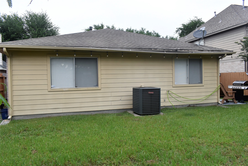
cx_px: 124
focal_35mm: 27
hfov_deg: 67.4
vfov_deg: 47.9
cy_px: 83
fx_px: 186
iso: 360
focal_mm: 18
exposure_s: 1/250
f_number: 8
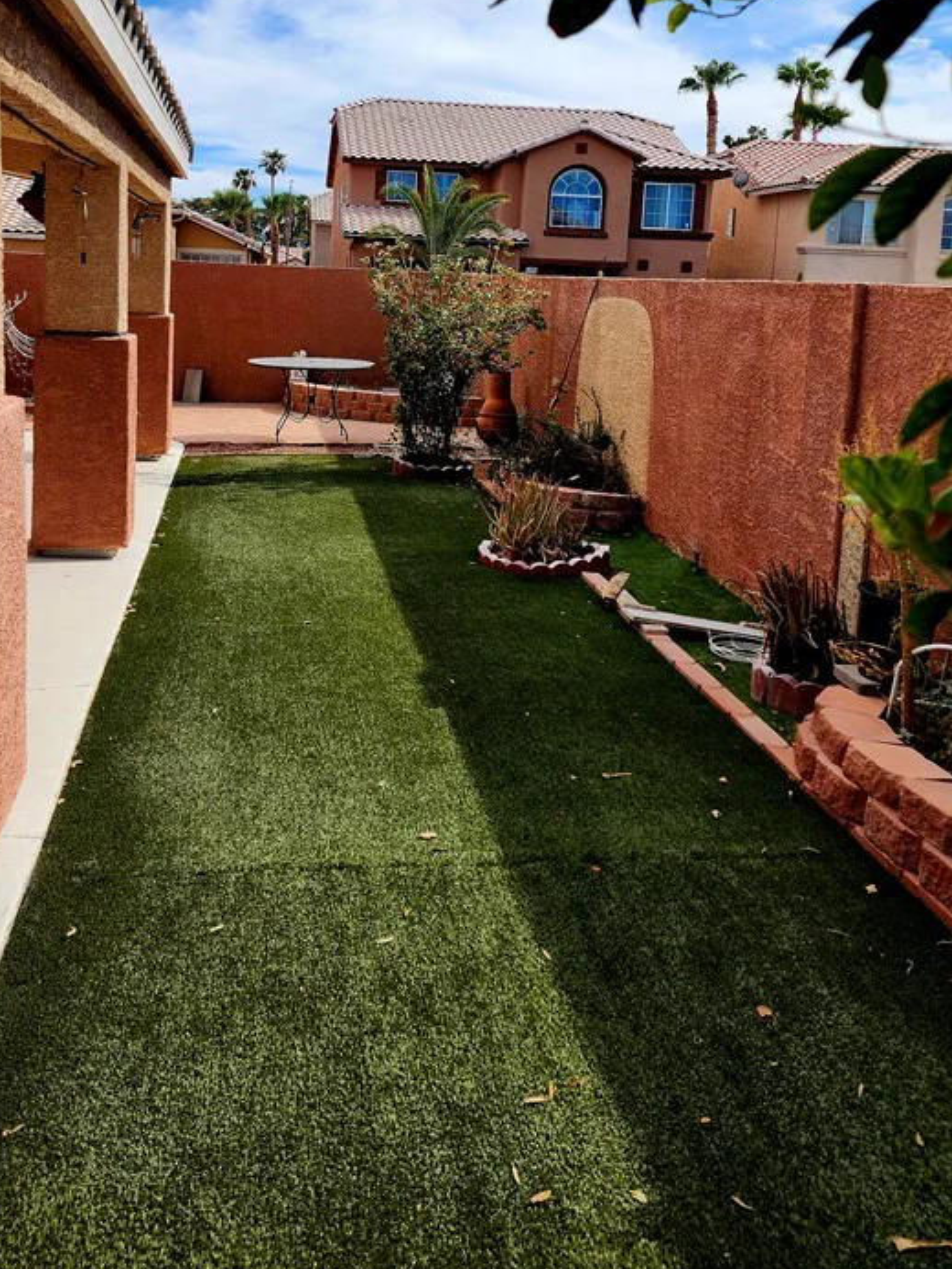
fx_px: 1246
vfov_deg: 52.7
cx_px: 397
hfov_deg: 41.7
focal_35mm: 34
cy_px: 399
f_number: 1.8
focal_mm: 6.4
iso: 12
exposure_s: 1/1000
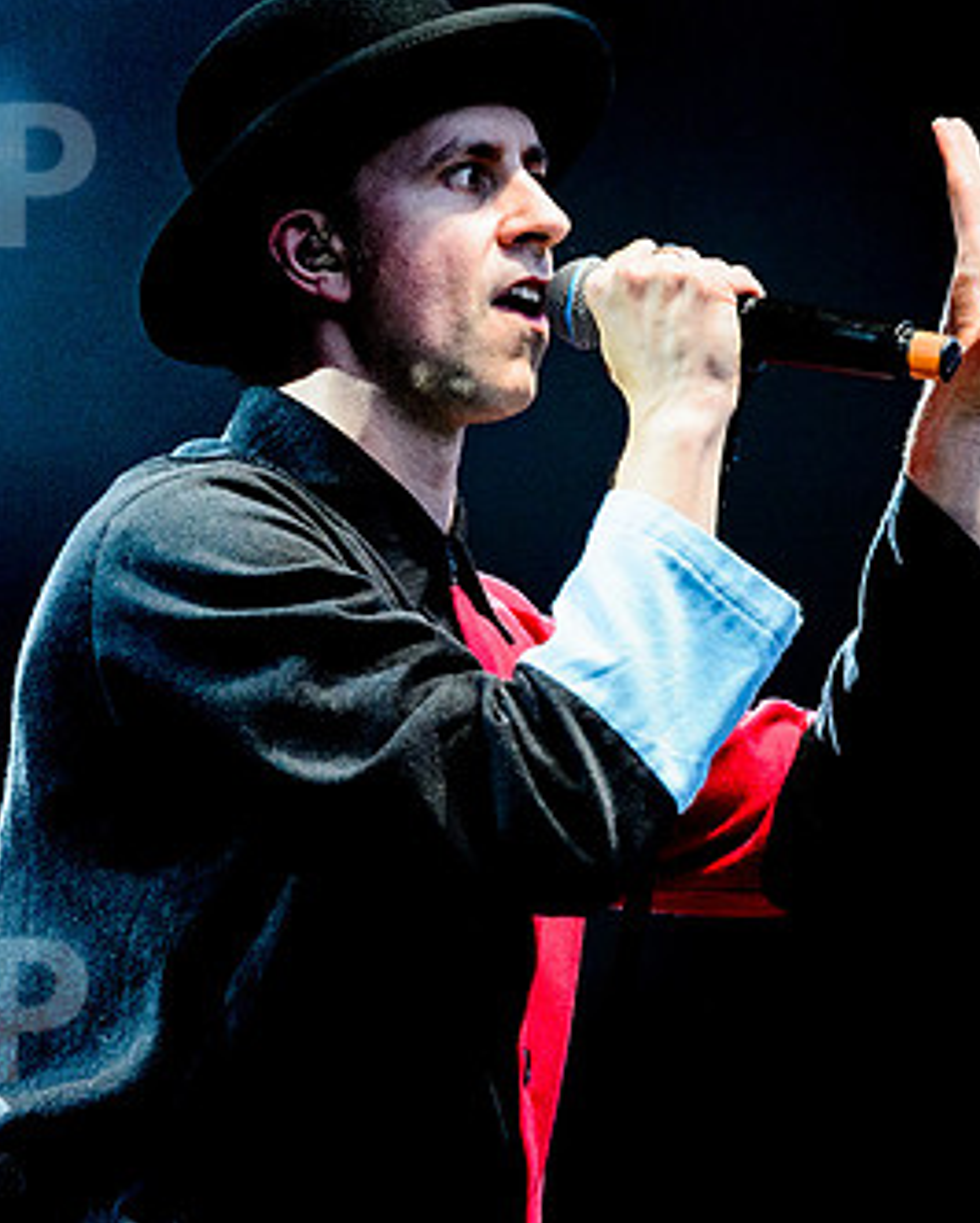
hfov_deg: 5.4
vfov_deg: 6.7
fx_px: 10396
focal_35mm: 287
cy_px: 519
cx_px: 454
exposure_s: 1/800
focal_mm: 155
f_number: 4.5
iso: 2500
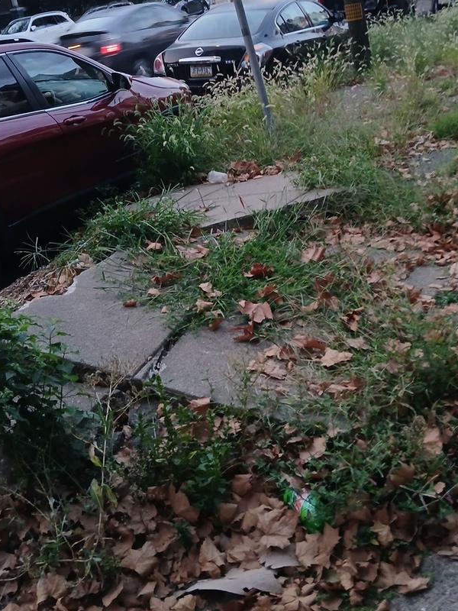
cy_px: 244
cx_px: 266
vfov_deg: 47.6
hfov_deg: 36.7
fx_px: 688
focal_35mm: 39
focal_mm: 3.98
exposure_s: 1/30
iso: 200
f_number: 1.8
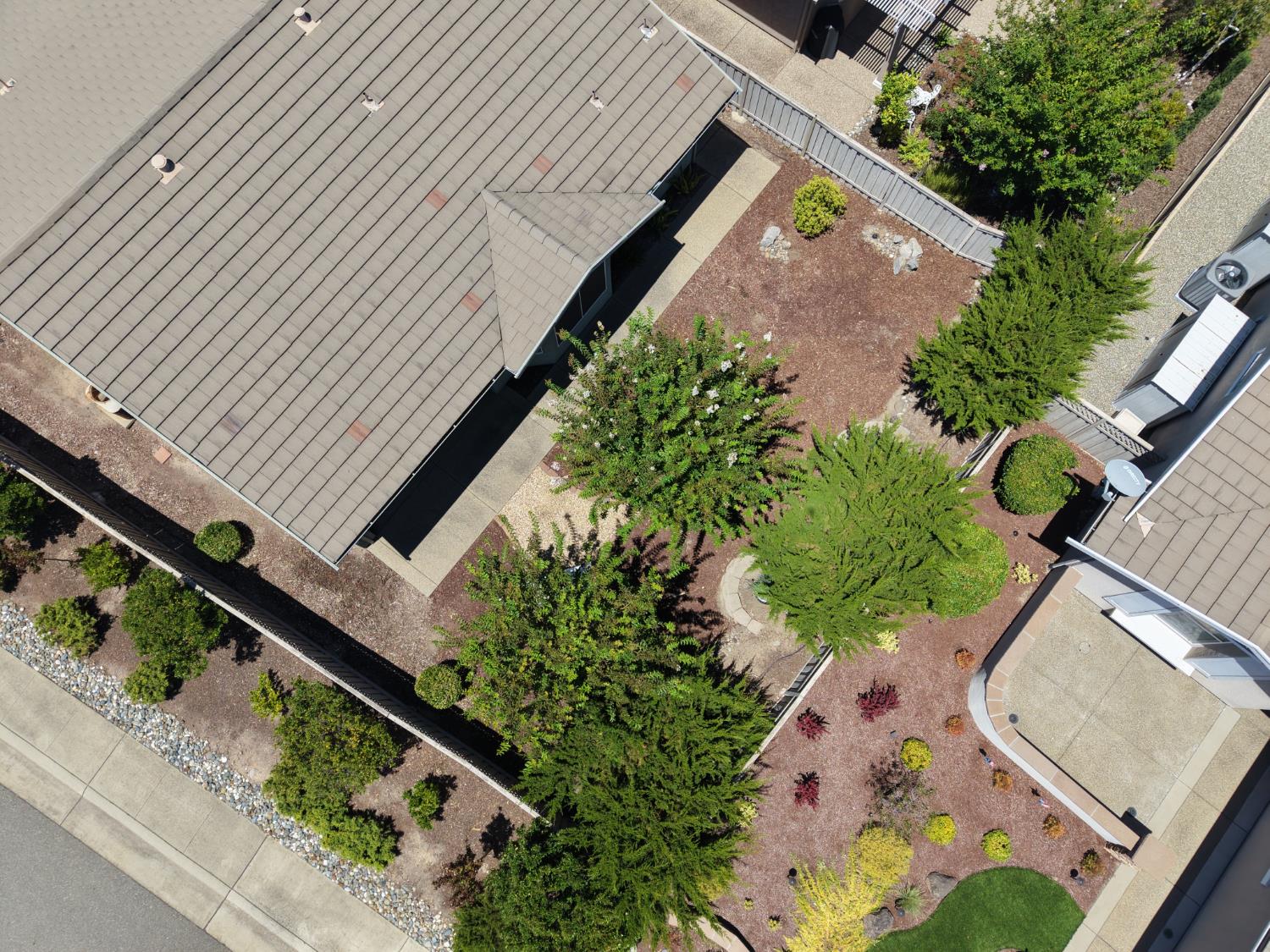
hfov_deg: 71.6
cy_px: 476
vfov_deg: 56.8
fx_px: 881
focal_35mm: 24
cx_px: 635
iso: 200
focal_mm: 8.67
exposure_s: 1/6000
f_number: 1.8
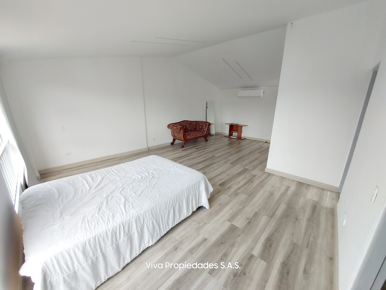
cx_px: 193
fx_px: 145
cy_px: 145
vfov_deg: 89.9
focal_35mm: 13
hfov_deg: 106.2
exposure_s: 1/60
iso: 125
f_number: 2.2
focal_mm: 1.74
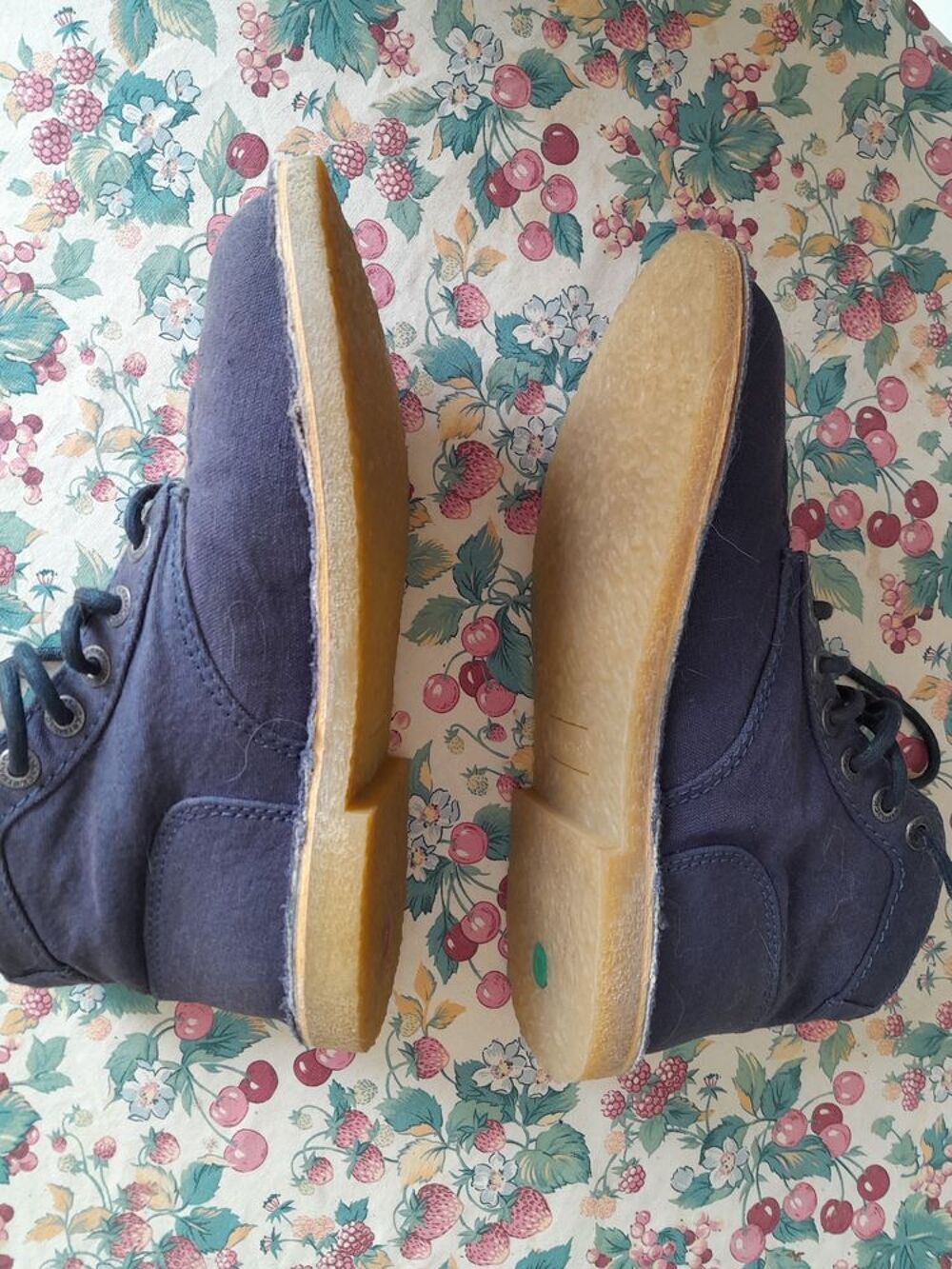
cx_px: 476
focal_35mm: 27
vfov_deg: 65.3
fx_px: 990
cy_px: 634
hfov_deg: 51.4
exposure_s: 1/50
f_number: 1.8
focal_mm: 4
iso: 160
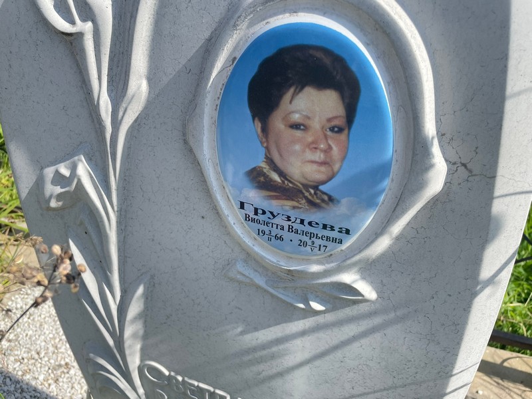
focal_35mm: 26
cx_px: 266
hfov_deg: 67.3
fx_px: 400
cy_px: 200
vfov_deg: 53.1
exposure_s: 1/2451
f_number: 1.6
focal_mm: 4.2
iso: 32
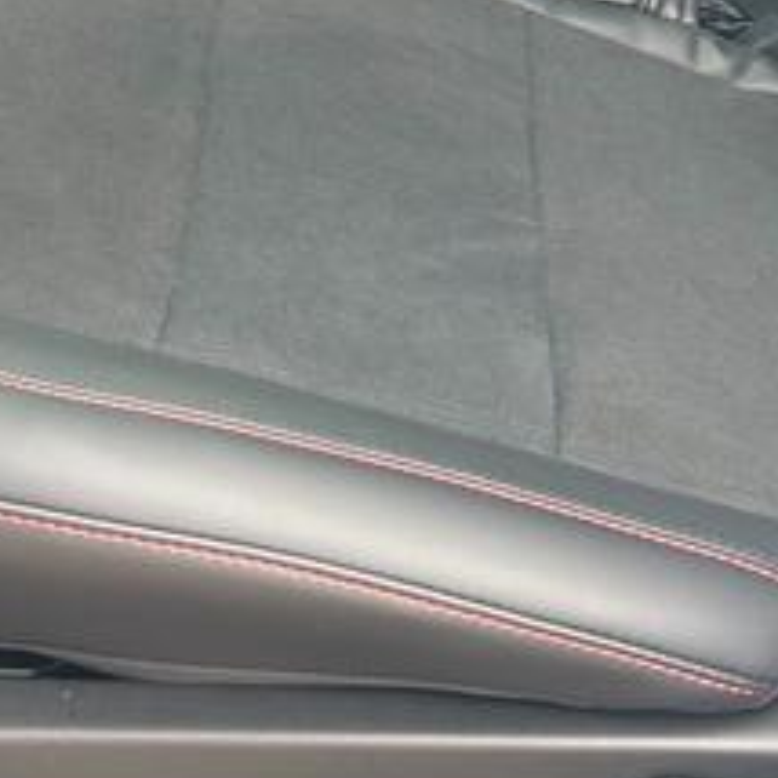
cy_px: -854
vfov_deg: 13.9
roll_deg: +1.0
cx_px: 113
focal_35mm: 103
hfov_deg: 16.7
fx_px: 2619
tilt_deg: -11.2
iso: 40
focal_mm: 5.7
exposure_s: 1/121
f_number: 1.5
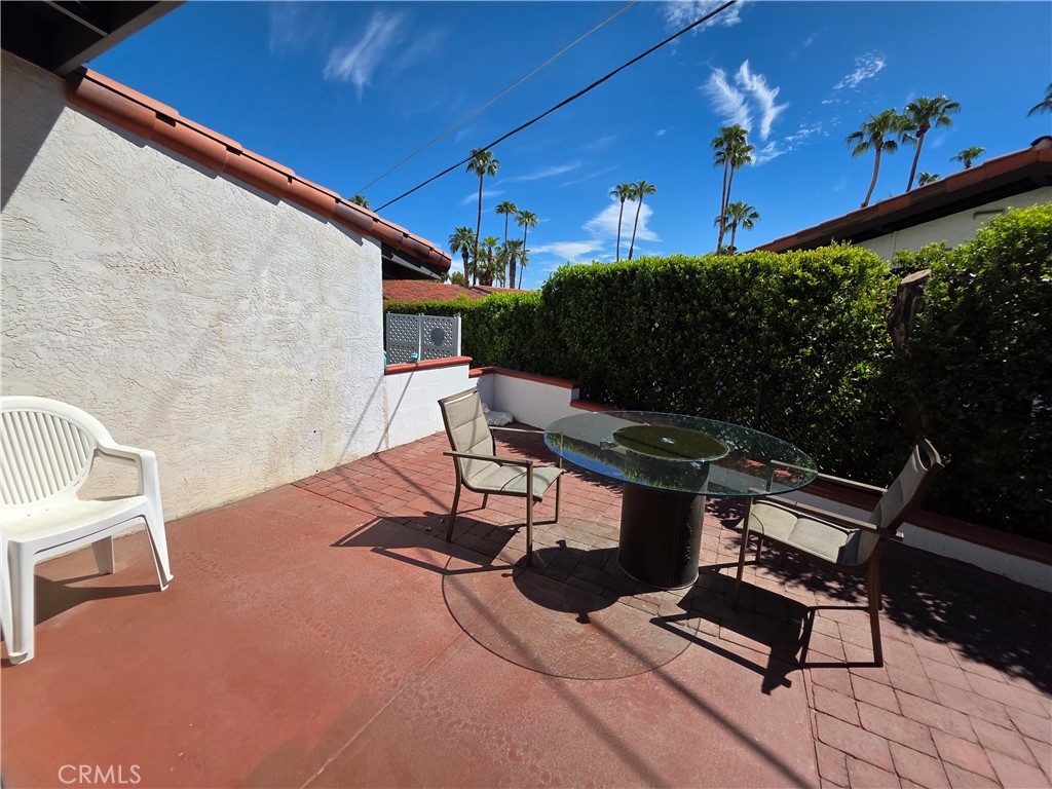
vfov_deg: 89.9
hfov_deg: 106.2
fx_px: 395
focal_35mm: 13
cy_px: 394
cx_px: 526
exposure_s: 1/2929
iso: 40
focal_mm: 2.2
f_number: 1.9
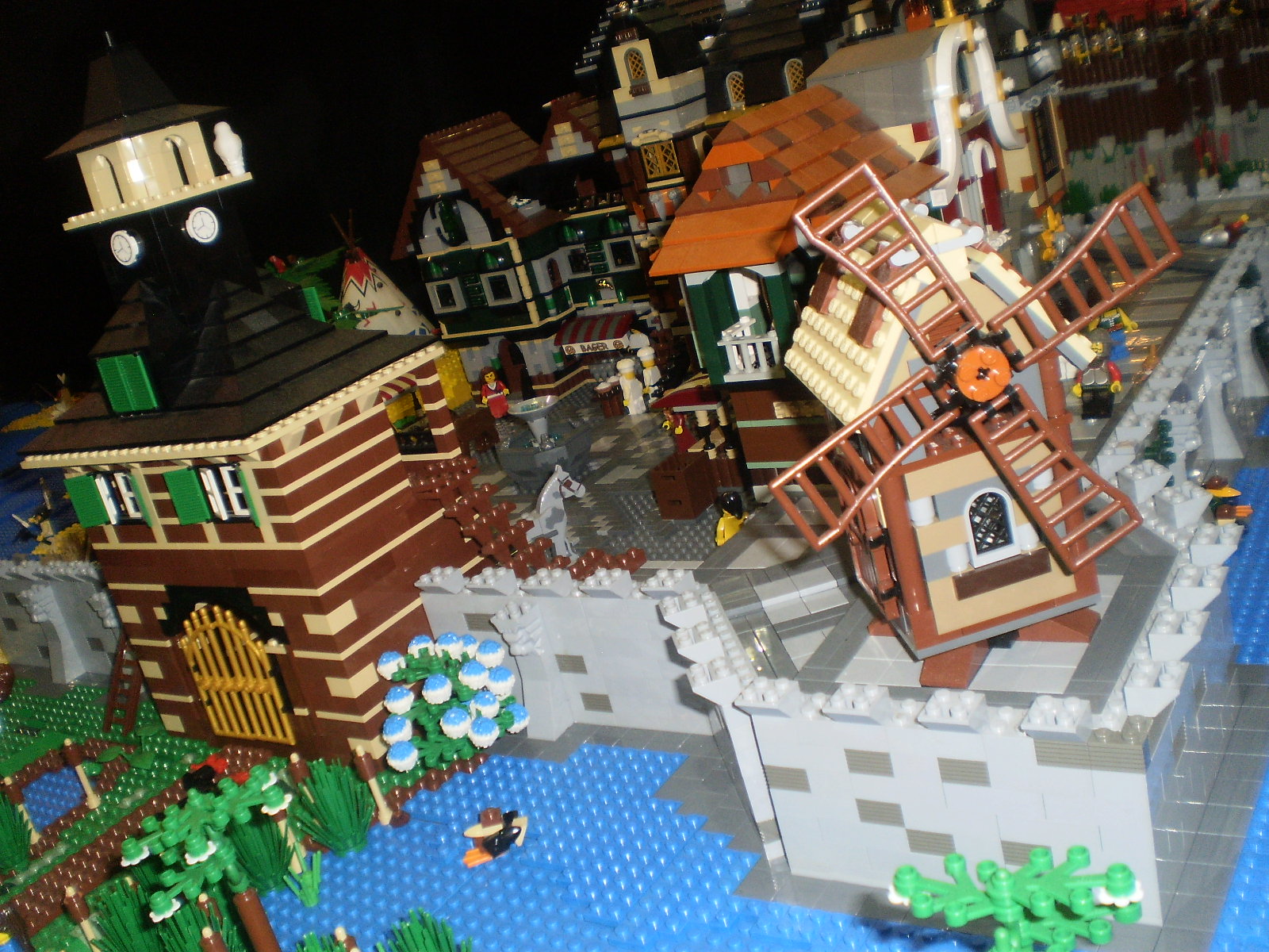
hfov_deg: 51.4
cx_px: 634
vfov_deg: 39.7
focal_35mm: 36
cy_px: 476
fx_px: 1320
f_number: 3.1
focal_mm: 6.3
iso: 125
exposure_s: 1/30
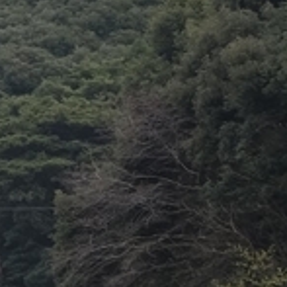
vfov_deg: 3.1
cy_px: 37
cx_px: -193
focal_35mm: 574
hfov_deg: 3.0
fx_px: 5384
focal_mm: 55
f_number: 5.6
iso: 200
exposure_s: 1/150
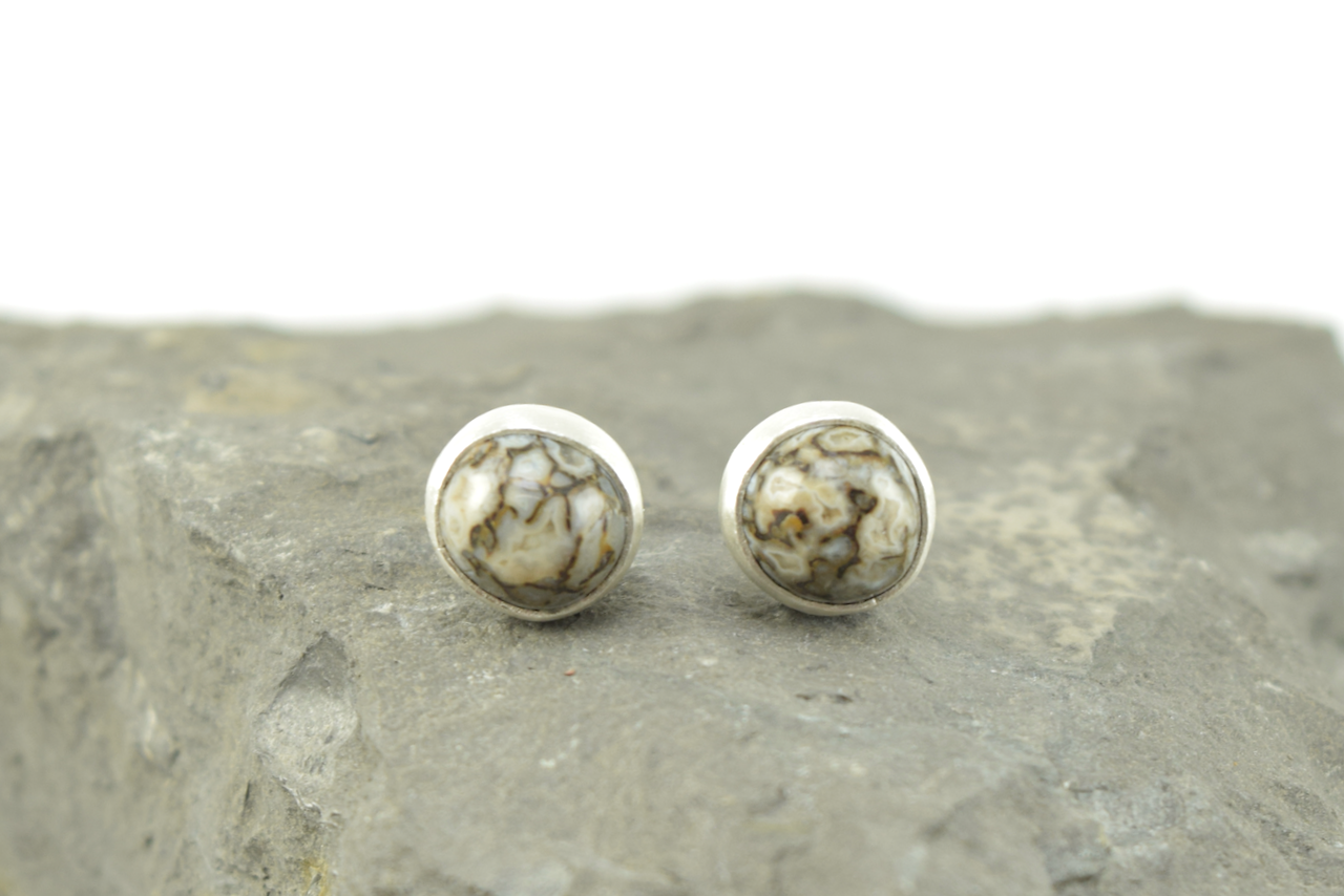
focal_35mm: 78
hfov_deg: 26.0
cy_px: 448
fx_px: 2912
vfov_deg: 17.5
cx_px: 672
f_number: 7.1
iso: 400
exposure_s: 1/125
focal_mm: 52
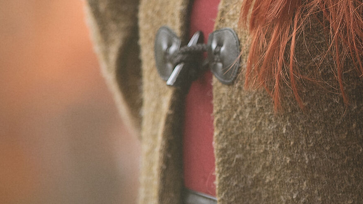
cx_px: 296
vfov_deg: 3.3
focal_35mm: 371
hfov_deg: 5.8
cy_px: -168
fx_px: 3572
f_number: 2.8
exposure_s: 1/500
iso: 800
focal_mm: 130
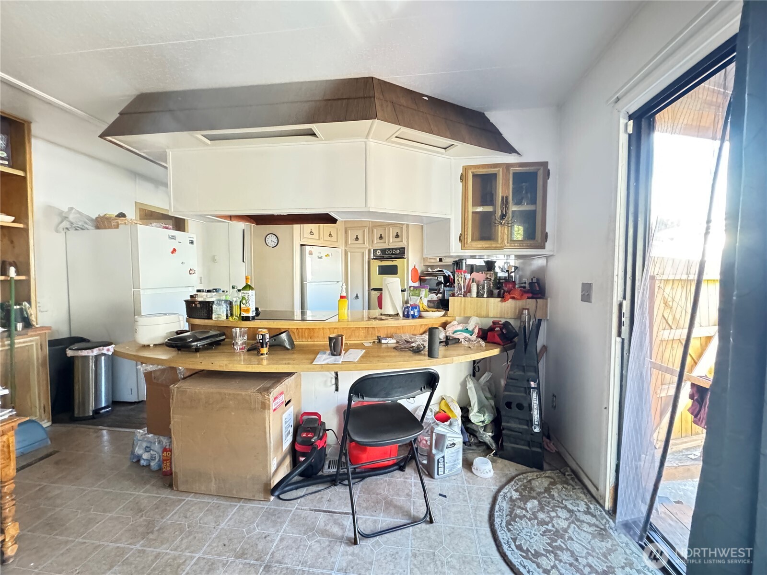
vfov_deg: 85.7
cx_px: 384
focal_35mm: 14
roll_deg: -0.2
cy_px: 288
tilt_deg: -2.0
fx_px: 310
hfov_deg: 102.1
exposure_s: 1/55
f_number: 2.2
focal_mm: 2.22
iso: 1250
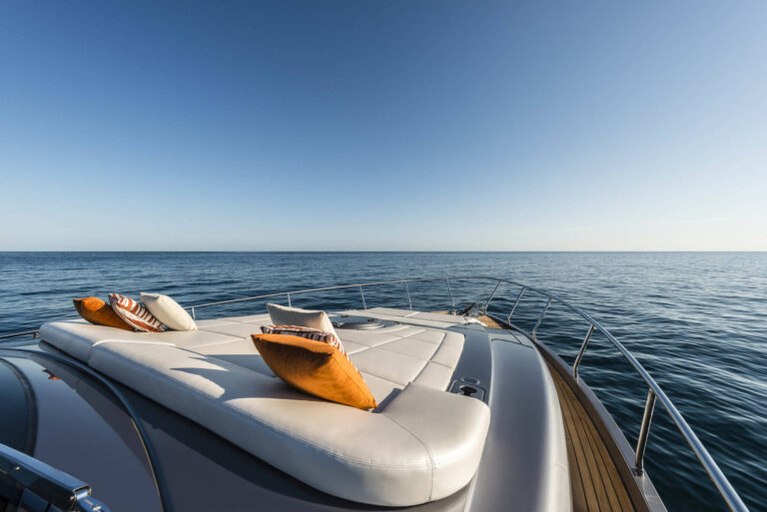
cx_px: 384
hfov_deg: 100.4
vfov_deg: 77.4
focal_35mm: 15
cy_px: 256
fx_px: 320
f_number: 8
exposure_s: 1/640
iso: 100
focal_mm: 15
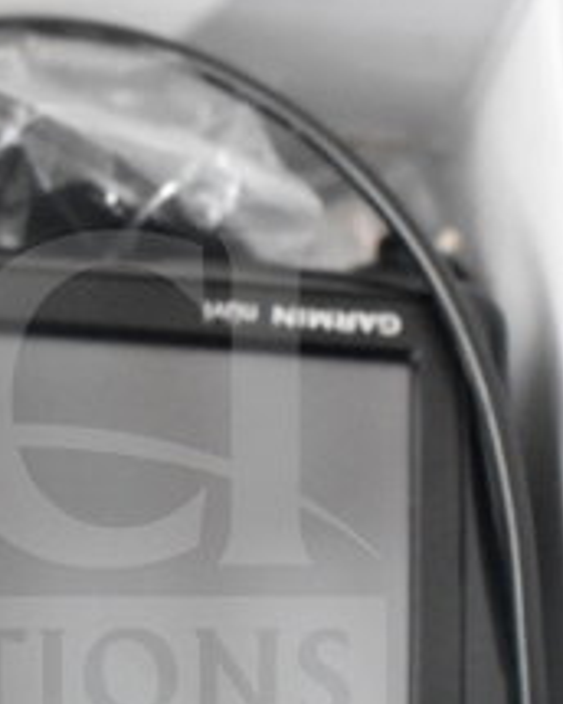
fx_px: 1666
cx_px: 16
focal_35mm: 80
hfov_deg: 18.7
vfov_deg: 23.7
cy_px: 493
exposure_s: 1/30
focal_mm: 20
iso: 8000
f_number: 3.8
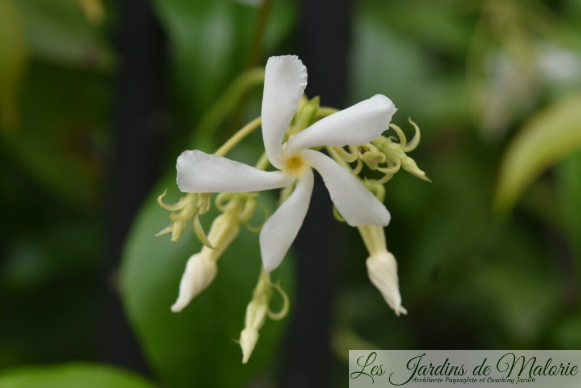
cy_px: 194
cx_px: 290
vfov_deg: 15.2
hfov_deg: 22.6
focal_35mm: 90
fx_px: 1453
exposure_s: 1/125
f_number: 7.1
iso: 400
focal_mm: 60
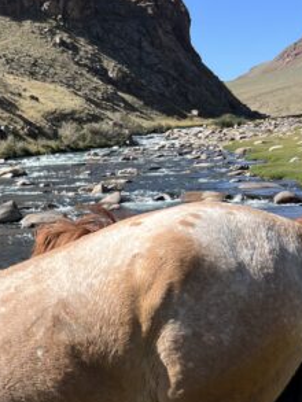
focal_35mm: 71
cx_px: 26
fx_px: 825
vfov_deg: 26.4
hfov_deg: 20.3
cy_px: 368
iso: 50
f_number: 1.5
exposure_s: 1/1972
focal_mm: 5.7
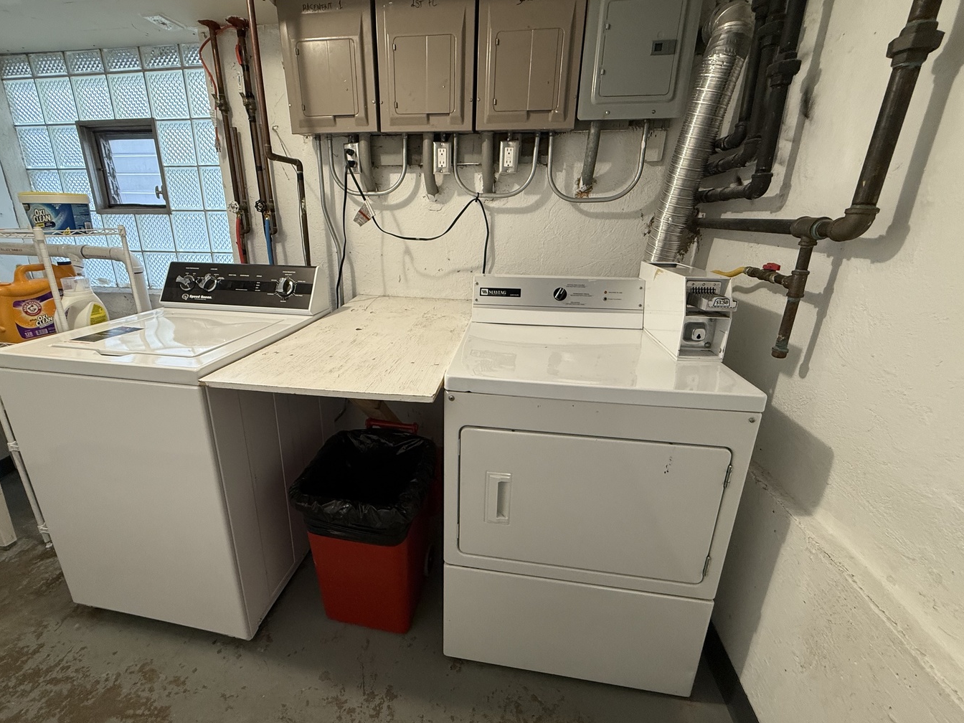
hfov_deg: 98.0
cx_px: 450
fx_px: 418
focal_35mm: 15
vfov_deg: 81.7
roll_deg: -0.9
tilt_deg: -17.2
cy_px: 348
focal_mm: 2.22
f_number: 2.2
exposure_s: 1/60
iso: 250
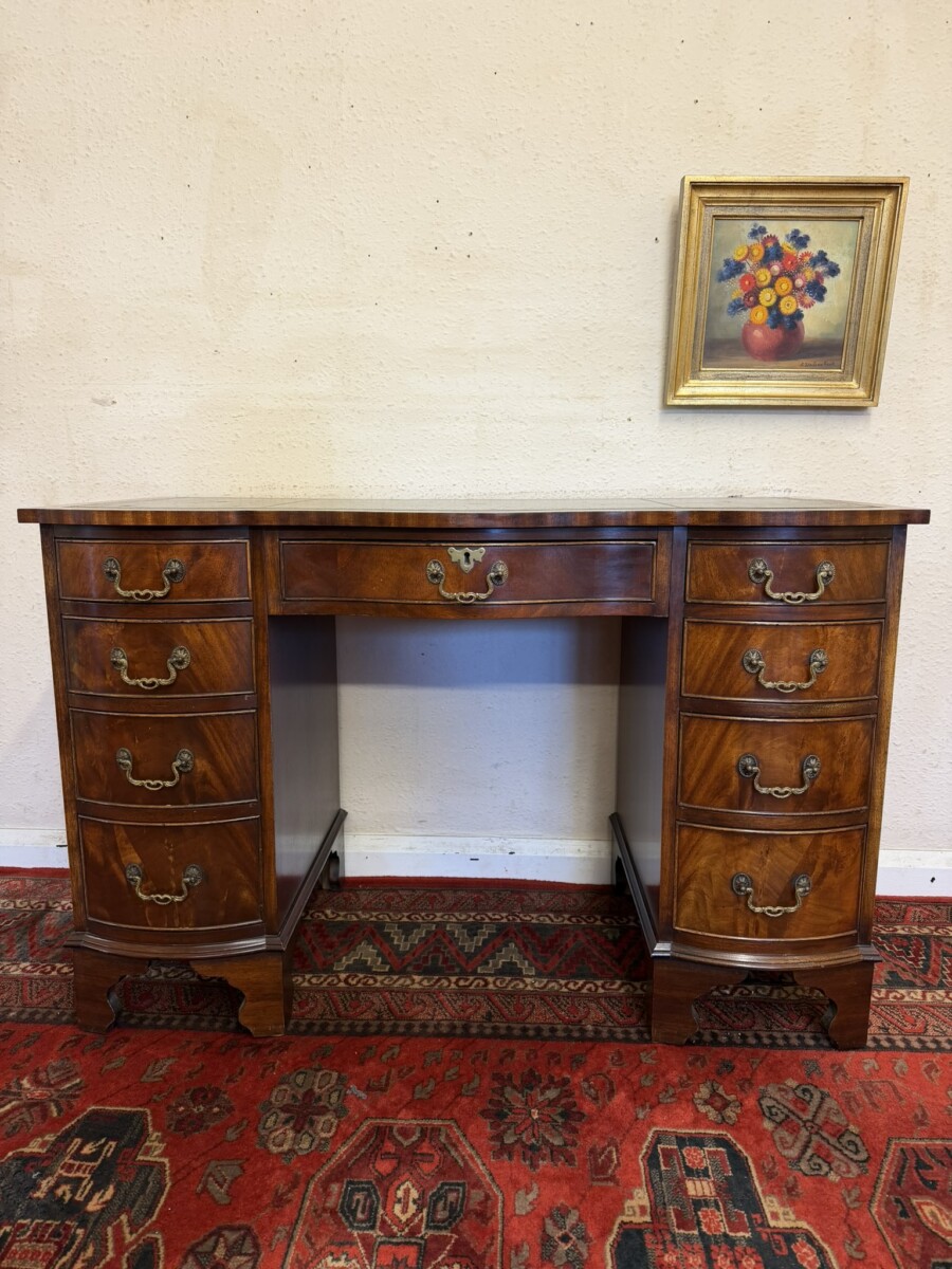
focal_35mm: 24
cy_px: 634
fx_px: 880
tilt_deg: -11.2
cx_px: 476
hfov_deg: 56.8
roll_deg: +0.1
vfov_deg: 71.6
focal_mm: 6.76
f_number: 1.78
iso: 125
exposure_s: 1/50
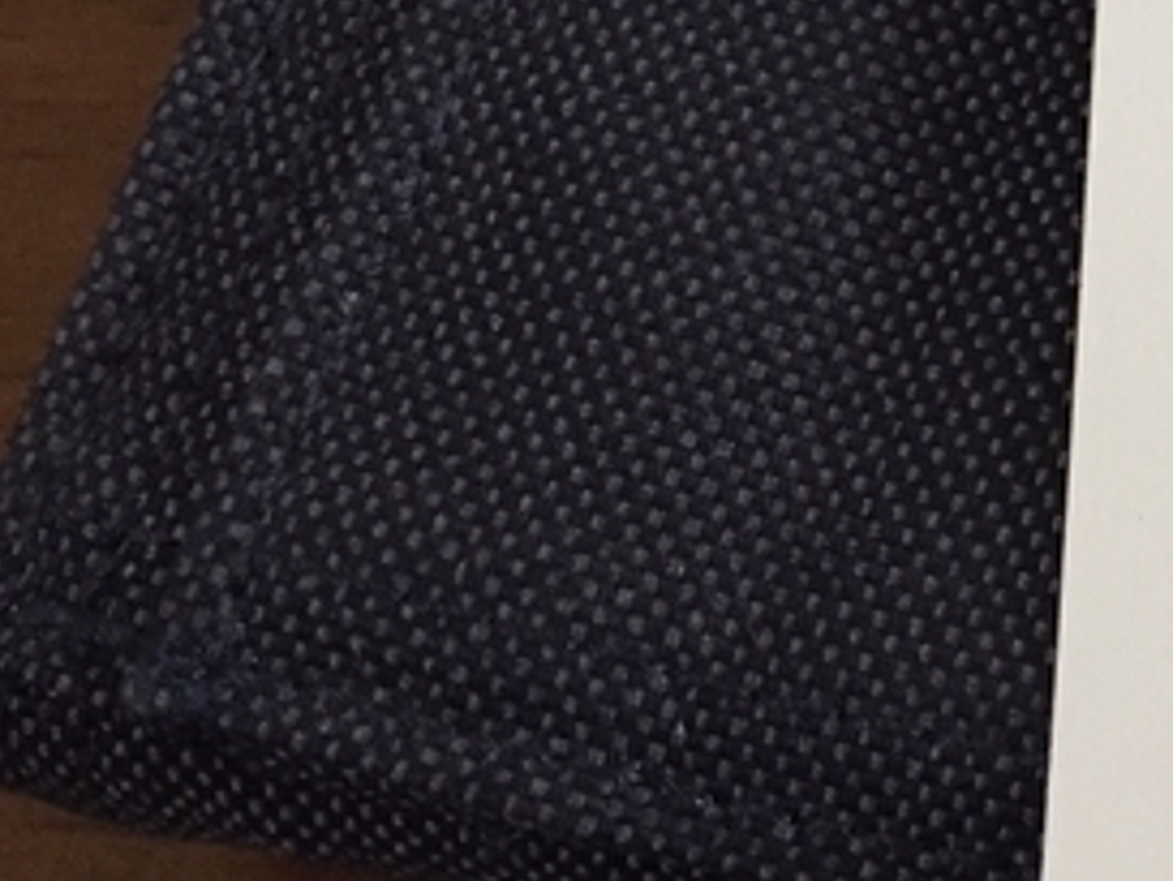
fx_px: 2882
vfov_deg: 17.1
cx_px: 1710
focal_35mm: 85
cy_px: 99
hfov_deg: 20.1
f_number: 2.2
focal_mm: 4.15
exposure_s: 1/30
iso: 160
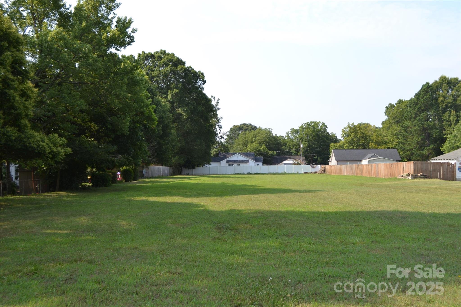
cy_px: 154
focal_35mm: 36
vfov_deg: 36.9
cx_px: 230
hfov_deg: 53.1
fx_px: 461
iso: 100
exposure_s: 1/200
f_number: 6.3
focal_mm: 24
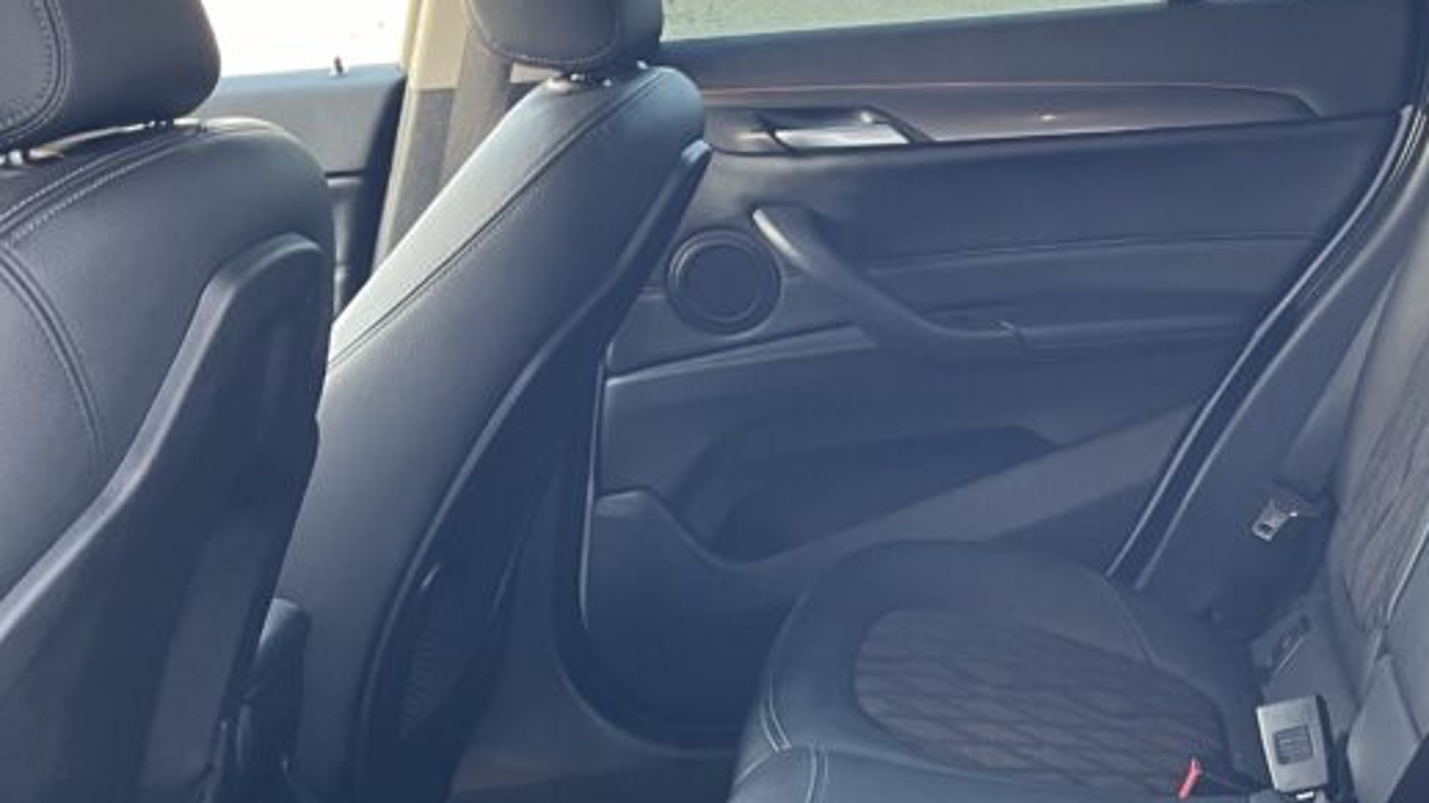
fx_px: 2121
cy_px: 430
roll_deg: +0.1
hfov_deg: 36.8
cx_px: 968
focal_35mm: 56
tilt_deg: -11.8
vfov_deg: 21.4
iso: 400
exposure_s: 1/60
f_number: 1.6
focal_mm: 5.1
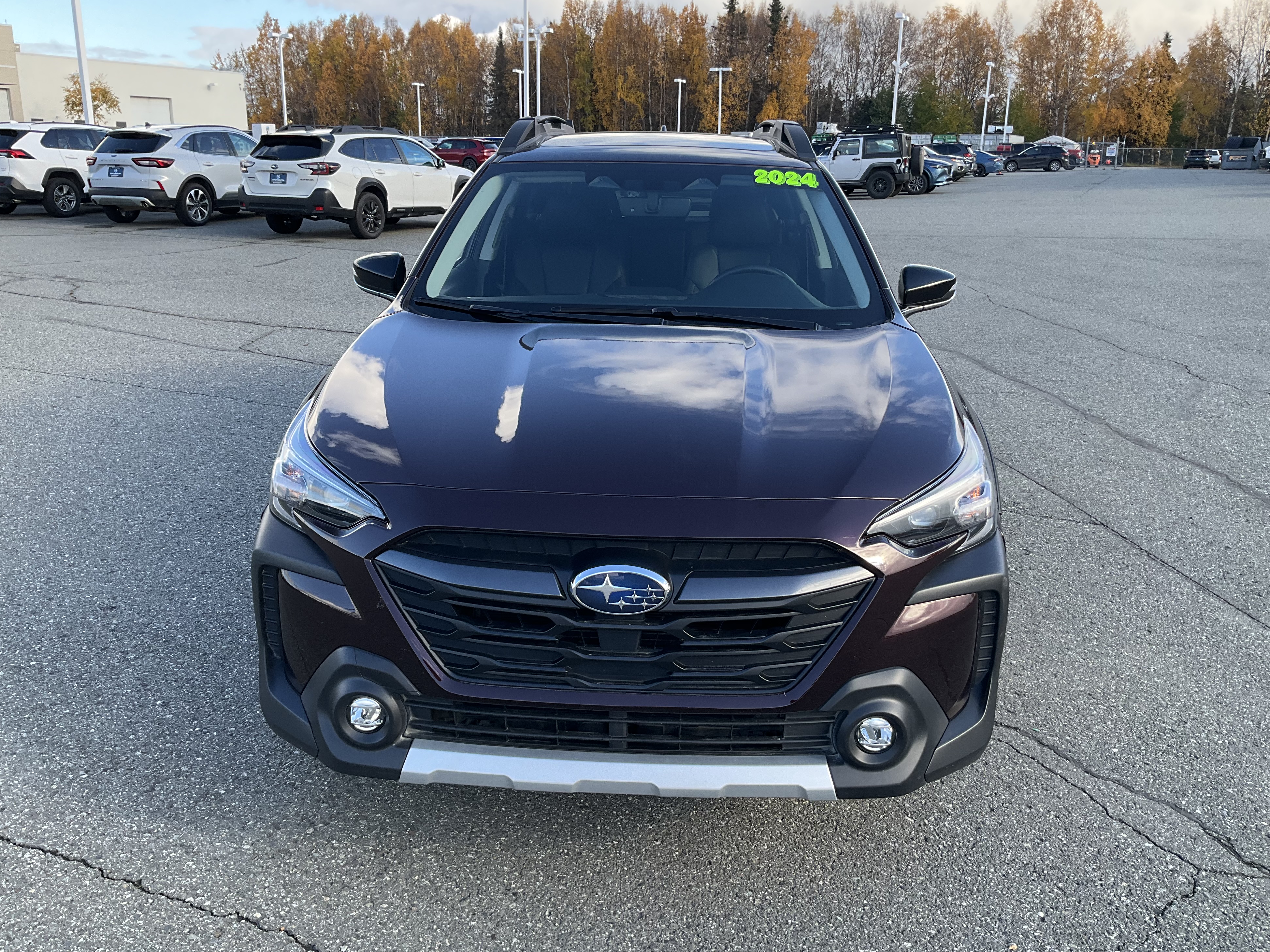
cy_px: 470
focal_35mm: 30
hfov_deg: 60.0
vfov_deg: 46.8
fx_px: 1101
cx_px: 637
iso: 25
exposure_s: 1/273
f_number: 1.8
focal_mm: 3
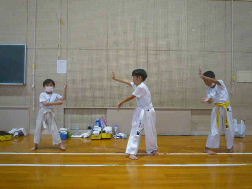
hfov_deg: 69.4
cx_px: 126
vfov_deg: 54.9
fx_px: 182
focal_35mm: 25
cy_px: 94
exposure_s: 1/60
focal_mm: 4.4
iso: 400
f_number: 2.8
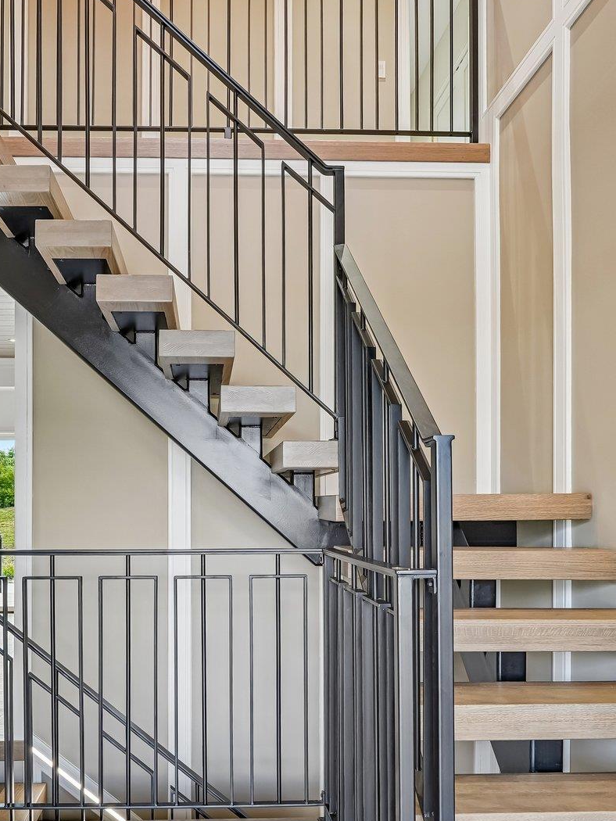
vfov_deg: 57.7
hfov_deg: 45.1
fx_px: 734
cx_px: 228
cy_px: 513
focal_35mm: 31
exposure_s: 1/25
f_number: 9
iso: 400
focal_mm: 16.5
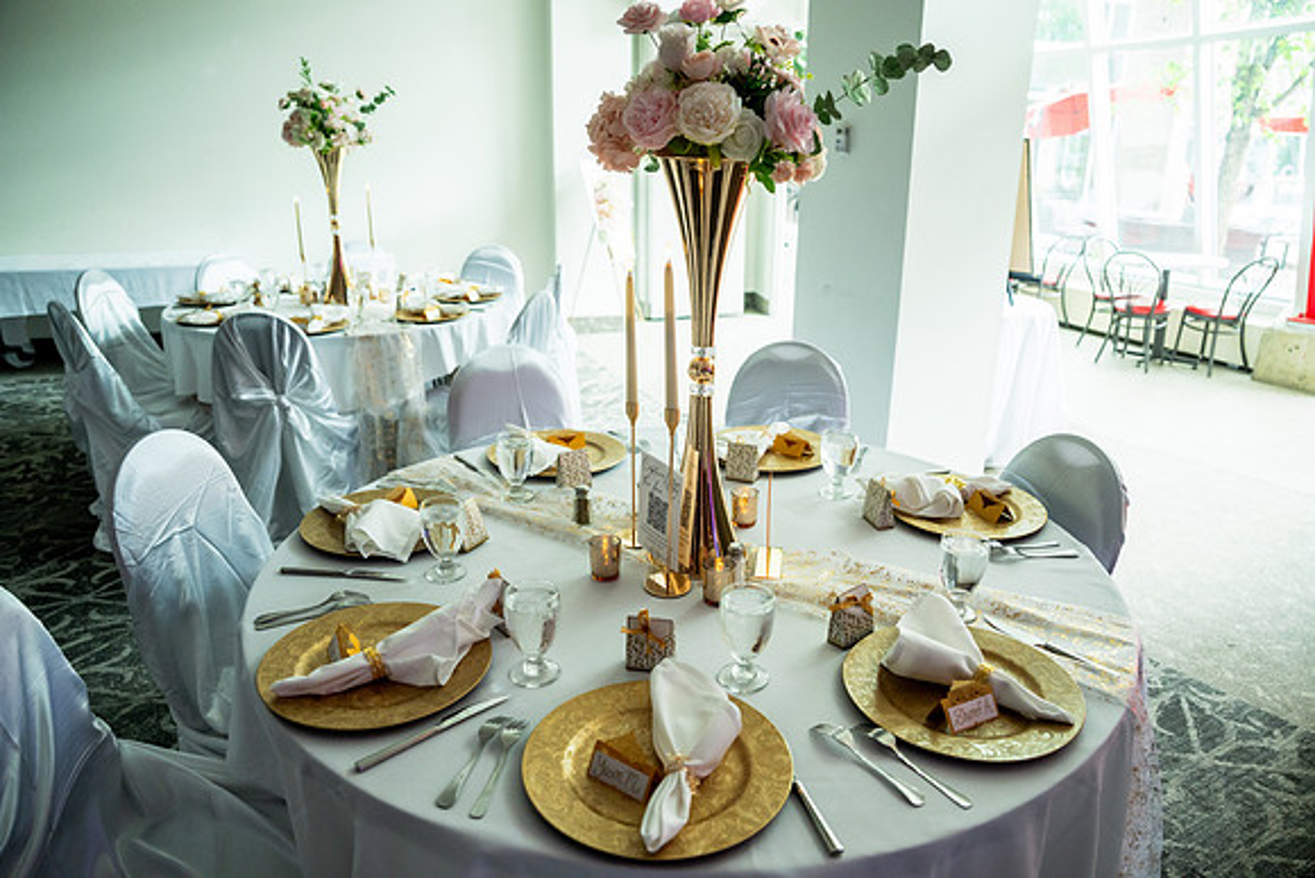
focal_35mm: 24
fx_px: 877
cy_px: 439
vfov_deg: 53.2
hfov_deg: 73.7
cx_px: 658
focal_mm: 24
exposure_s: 1/200
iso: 1600
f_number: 2.8
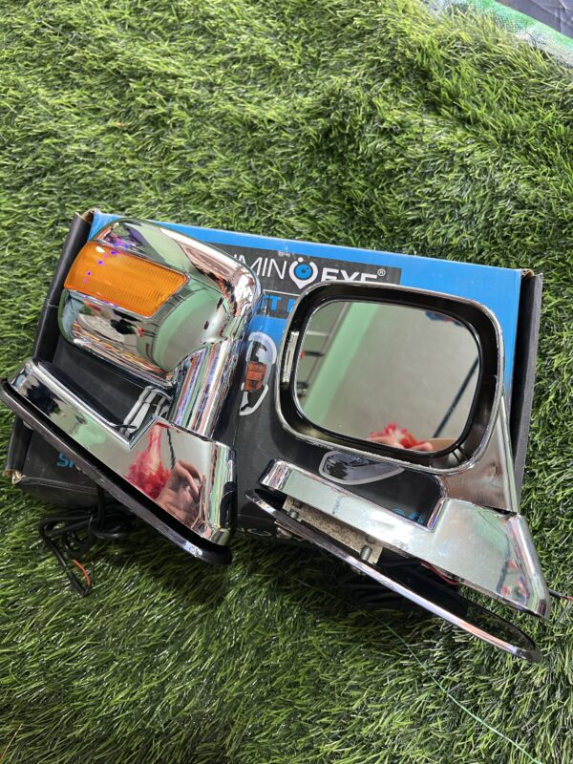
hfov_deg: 53.1
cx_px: 286
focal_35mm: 26
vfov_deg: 67.3
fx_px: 574
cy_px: 382
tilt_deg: -73.4
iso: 80
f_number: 1.6
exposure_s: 1/50
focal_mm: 5.1
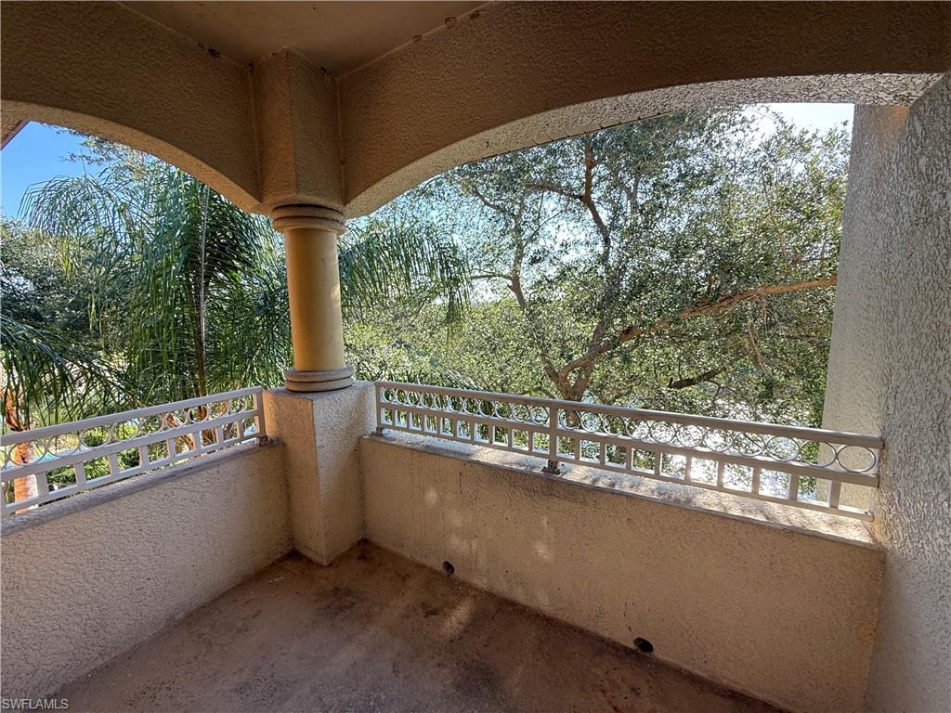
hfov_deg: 102.1
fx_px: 385
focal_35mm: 14
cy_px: 356
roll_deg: +1.0
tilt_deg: -7.0
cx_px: 476
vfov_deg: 85.7
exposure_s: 1/157
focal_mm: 2.22
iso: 64
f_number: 2.2
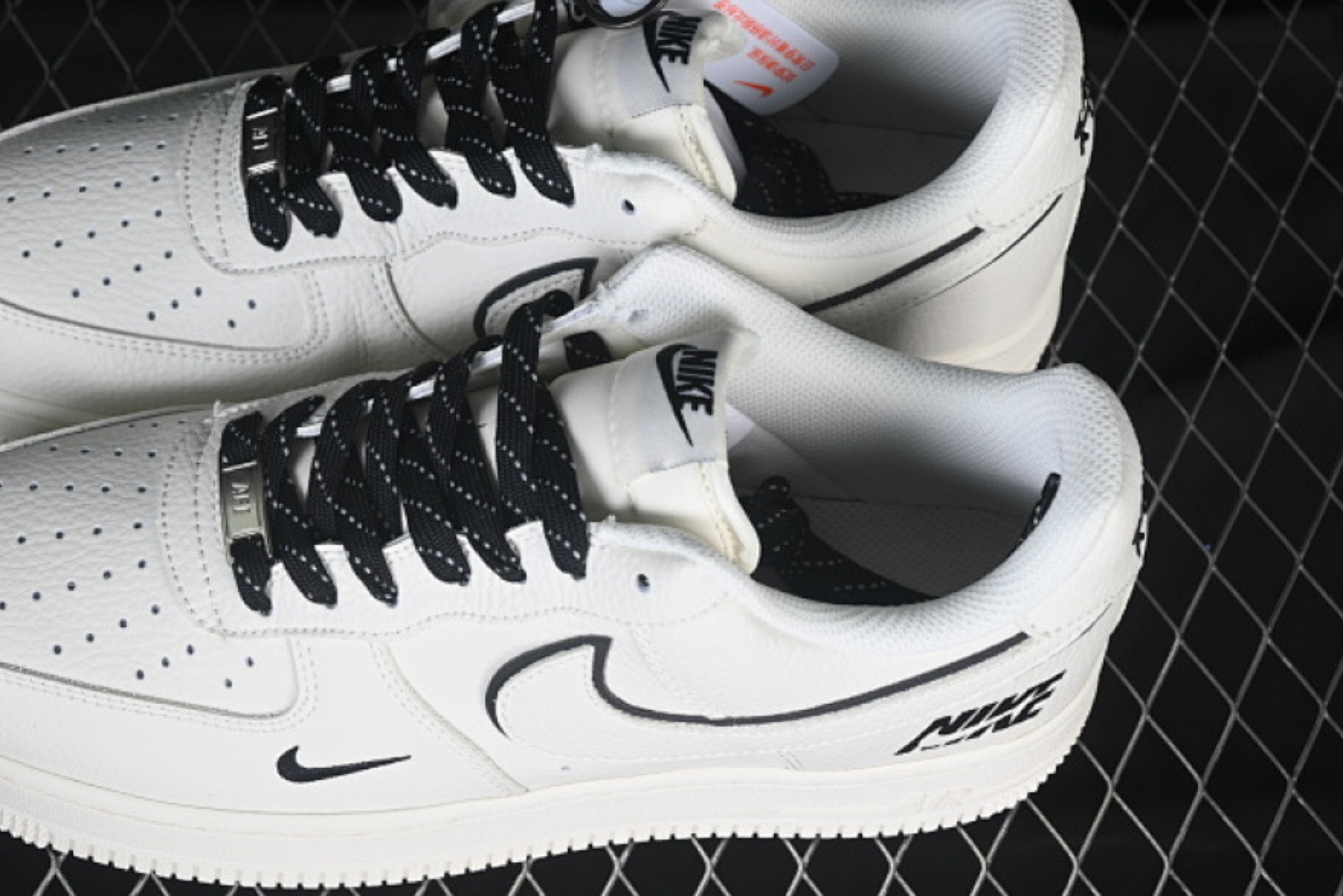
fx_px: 3432
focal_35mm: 92
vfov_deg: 14.9
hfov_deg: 22.1
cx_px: 533
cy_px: 430
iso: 160
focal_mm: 50
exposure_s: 1/100
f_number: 7.1
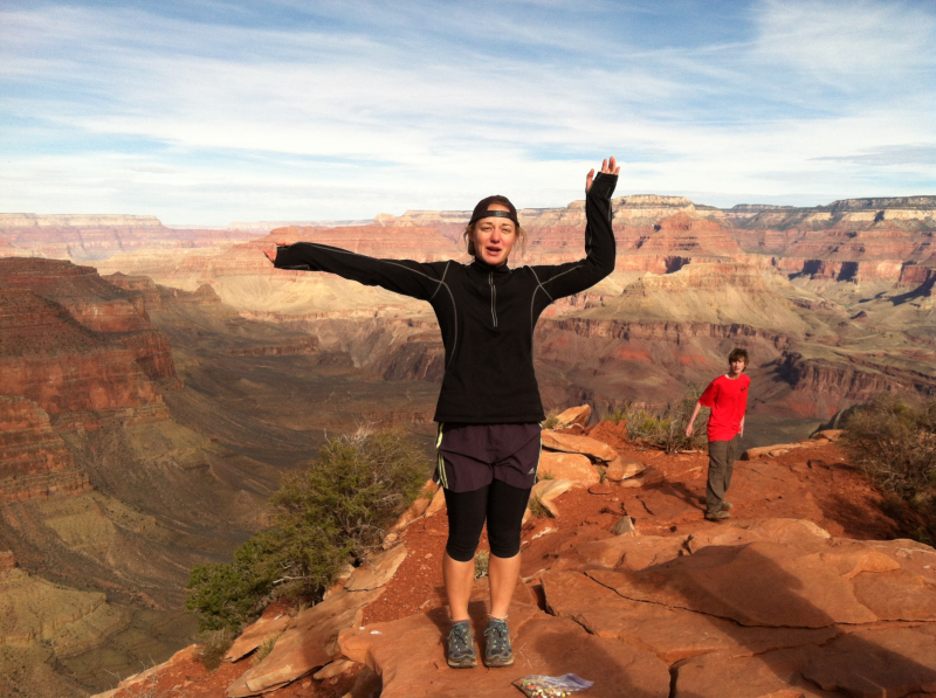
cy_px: 349
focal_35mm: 35
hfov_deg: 52.7
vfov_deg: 40.6
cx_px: 468
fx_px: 945
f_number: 2.8
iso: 80
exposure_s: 1/1579
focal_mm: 3.85
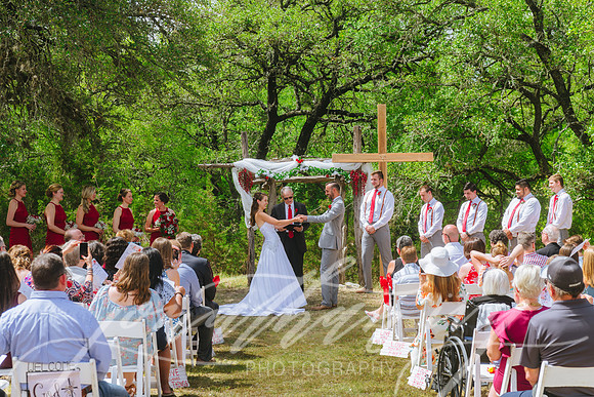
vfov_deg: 19.5
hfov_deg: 28.8
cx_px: 297
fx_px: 1155
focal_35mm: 70
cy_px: 198
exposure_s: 1/500
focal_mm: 70
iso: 125
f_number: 6.3
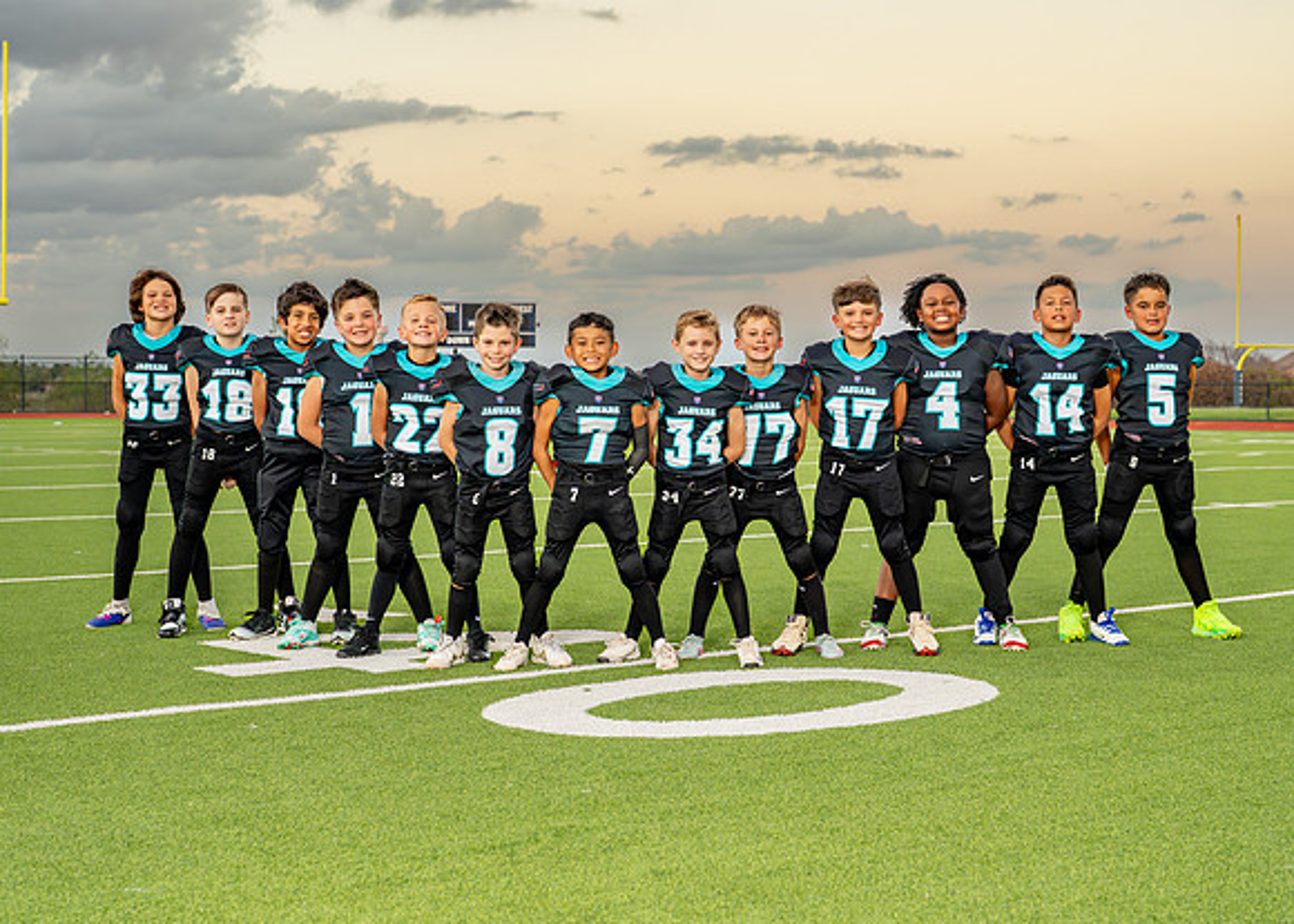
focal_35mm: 65
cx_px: 620
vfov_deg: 21.9
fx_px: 2385
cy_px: 495
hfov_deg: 30.4
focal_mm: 50
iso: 800
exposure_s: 1/400
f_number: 4
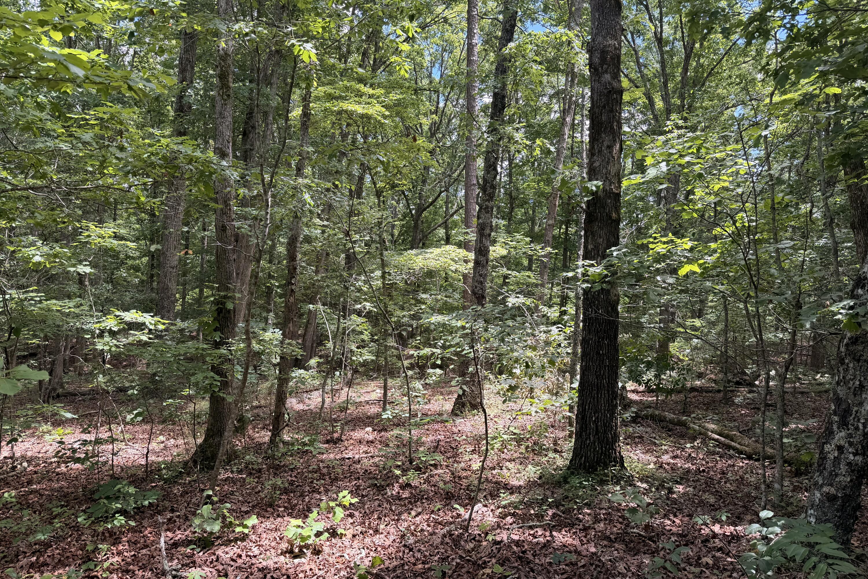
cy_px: 279
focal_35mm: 25
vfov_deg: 51.3
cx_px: 434
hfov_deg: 71.5
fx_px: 603
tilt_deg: -2.6
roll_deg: -3.4
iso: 80
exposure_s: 1/433
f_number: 1.78
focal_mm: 6.76
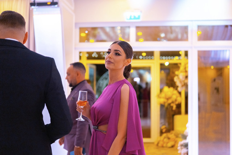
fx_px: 290
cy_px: 78
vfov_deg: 29.9
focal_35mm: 45
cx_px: 116
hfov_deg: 43.6
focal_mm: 30
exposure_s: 1/125
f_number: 1.4
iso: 1000
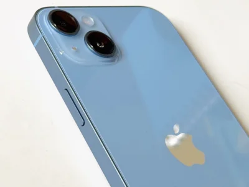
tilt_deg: -40.5
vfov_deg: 30.3
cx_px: 124
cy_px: 94
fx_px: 345
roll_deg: +3.2
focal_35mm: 48
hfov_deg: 39.7
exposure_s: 1/120
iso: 100
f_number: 1.78
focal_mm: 6.86
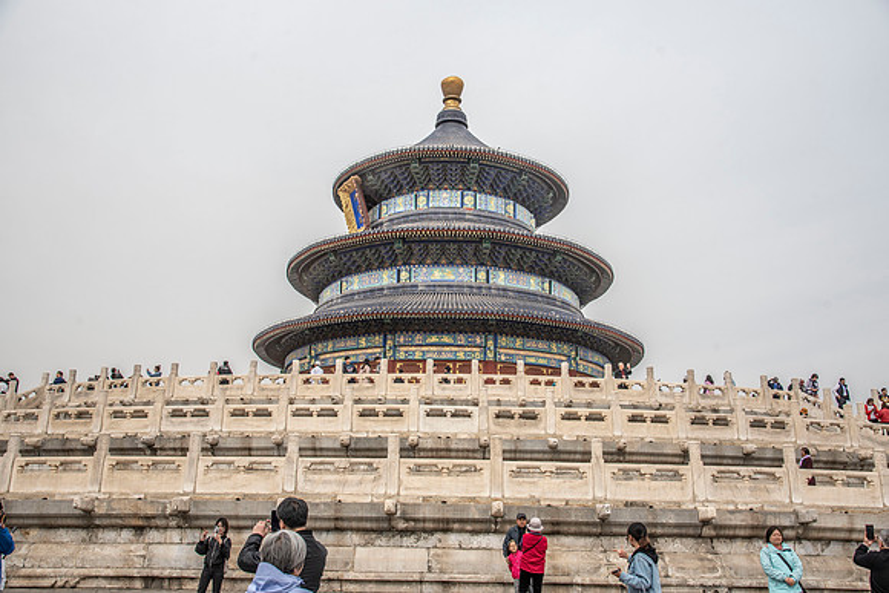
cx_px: 444
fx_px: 840
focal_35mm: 34
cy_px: 296
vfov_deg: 38.9
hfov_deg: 55.8
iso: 100
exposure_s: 1/640
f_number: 7.1
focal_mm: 34
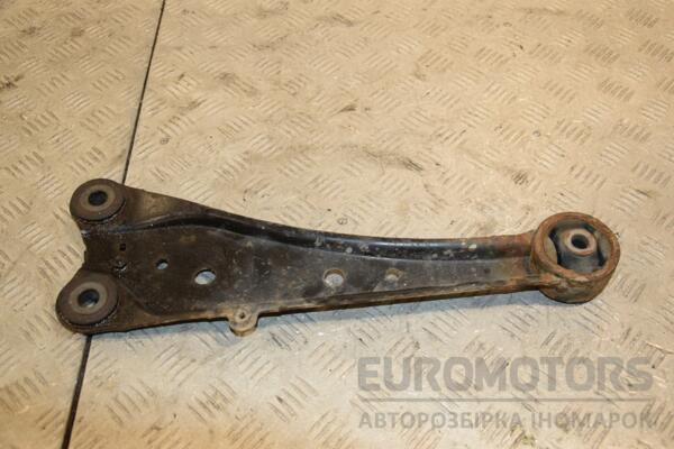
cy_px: 224
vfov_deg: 36.9
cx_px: 337
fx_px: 674
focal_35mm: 36
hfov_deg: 53.1
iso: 800
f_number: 5
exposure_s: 1/160
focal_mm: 24
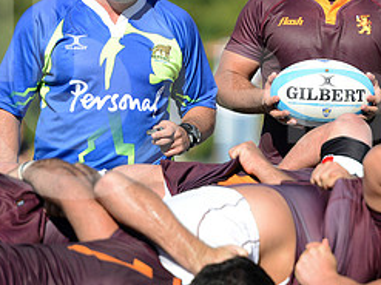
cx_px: 338
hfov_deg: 3.3
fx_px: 6700
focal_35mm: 609
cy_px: 90
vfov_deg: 2.4
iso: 320
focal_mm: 270
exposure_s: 1/1250
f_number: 4
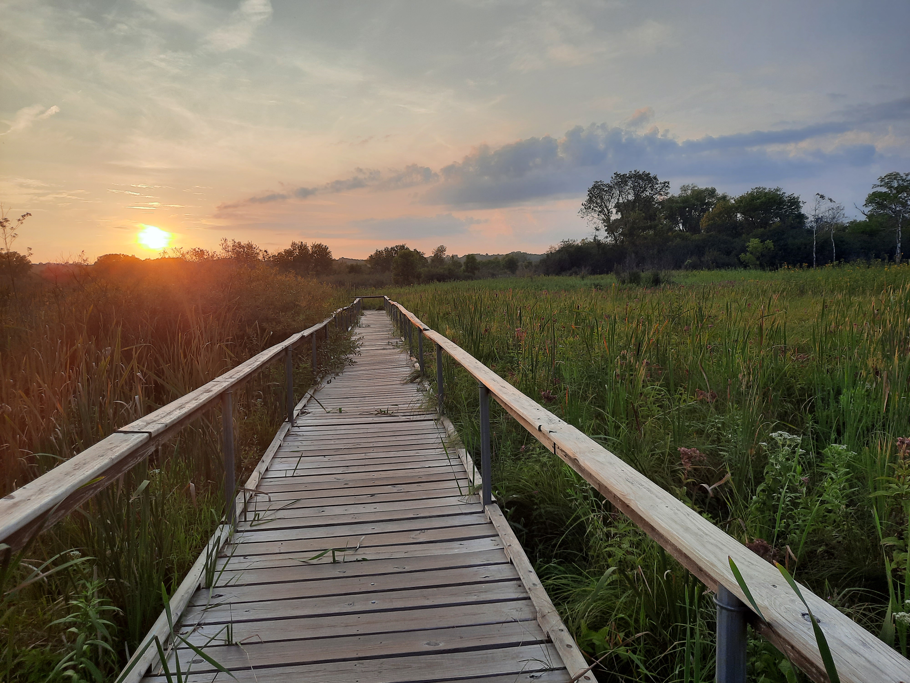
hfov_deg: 69.4
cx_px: 455
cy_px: 342
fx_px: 657
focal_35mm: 25
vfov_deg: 54.9
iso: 32
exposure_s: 1/339
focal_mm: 4.6
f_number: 2
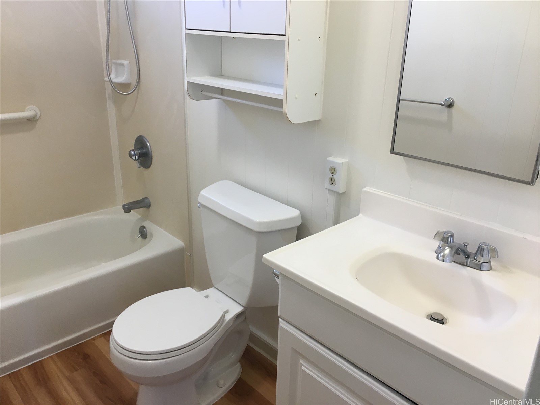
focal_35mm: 29
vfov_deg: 48.2
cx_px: 270
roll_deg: -1.2
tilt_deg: -19.4
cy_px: 202
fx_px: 452
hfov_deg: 61.7
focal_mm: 4.15
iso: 32
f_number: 2.2
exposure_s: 1/30
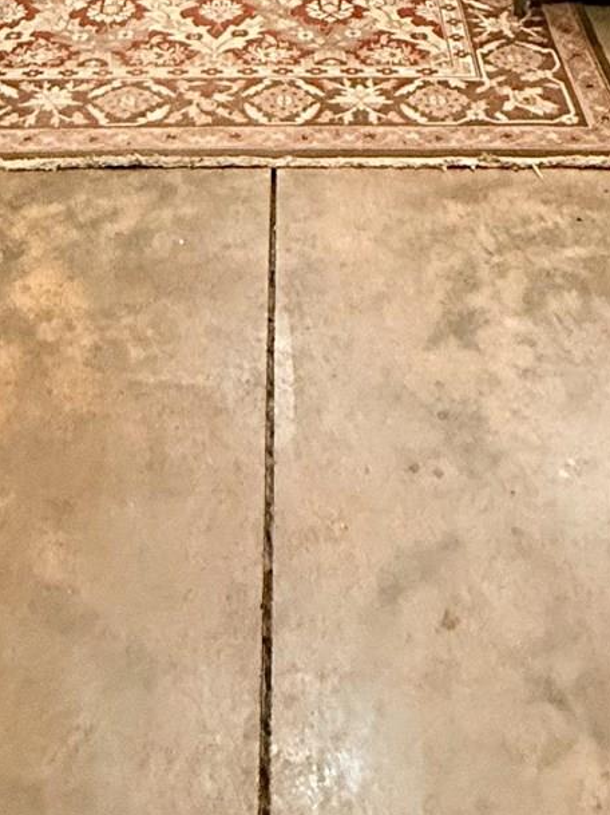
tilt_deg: -1.6
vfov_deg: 24.9
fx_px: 1247
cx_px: 297
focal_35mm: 53
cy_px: -488
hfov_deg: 27.5
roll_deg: -0.1
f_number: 2.2
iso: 320
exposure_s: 1/60
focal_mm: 2.22
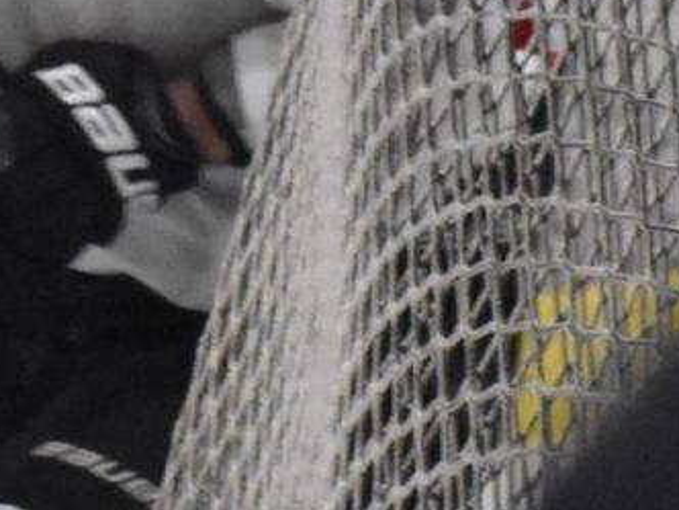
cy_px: 58
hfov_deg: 2.1
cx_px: -1211
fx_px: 18300
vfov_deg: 1.6
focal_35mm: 933
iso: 5000
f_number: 4.8
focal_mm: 105
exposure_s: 1/640
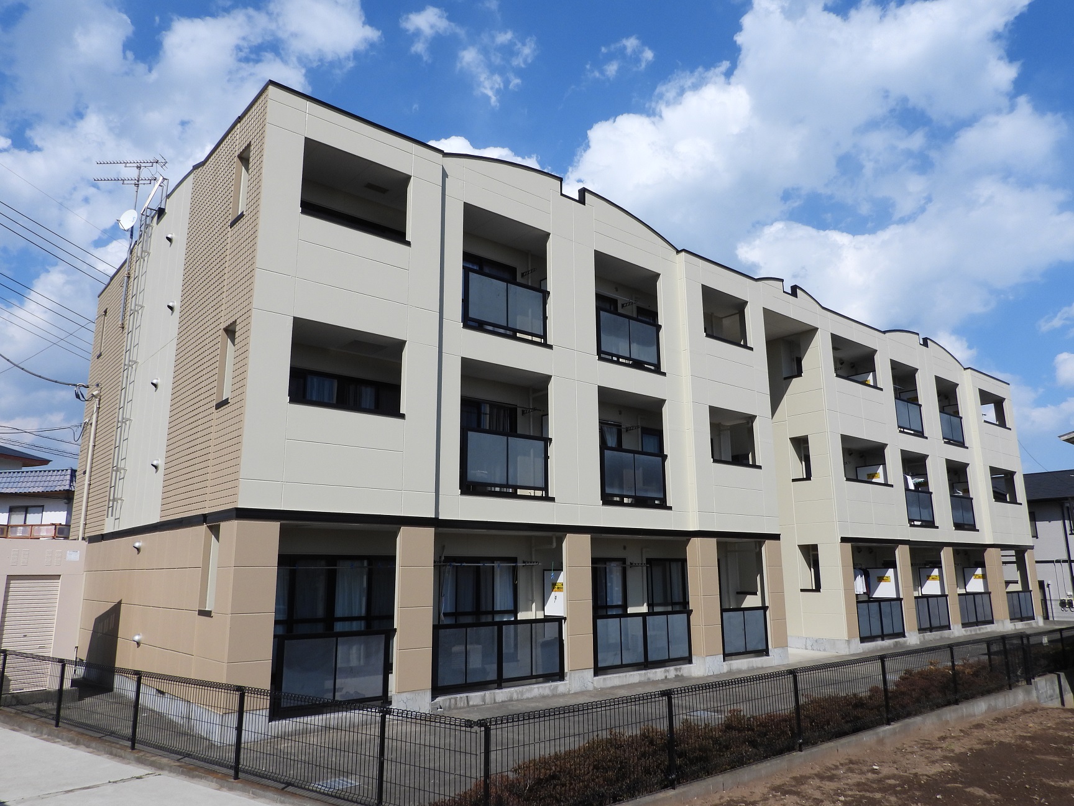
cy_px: 403
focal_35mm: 24
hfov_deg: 71.6
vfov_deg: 56.8
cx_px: 537
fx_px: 745
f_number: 3.5
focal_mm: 4.3
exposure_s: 1/2000
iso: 100
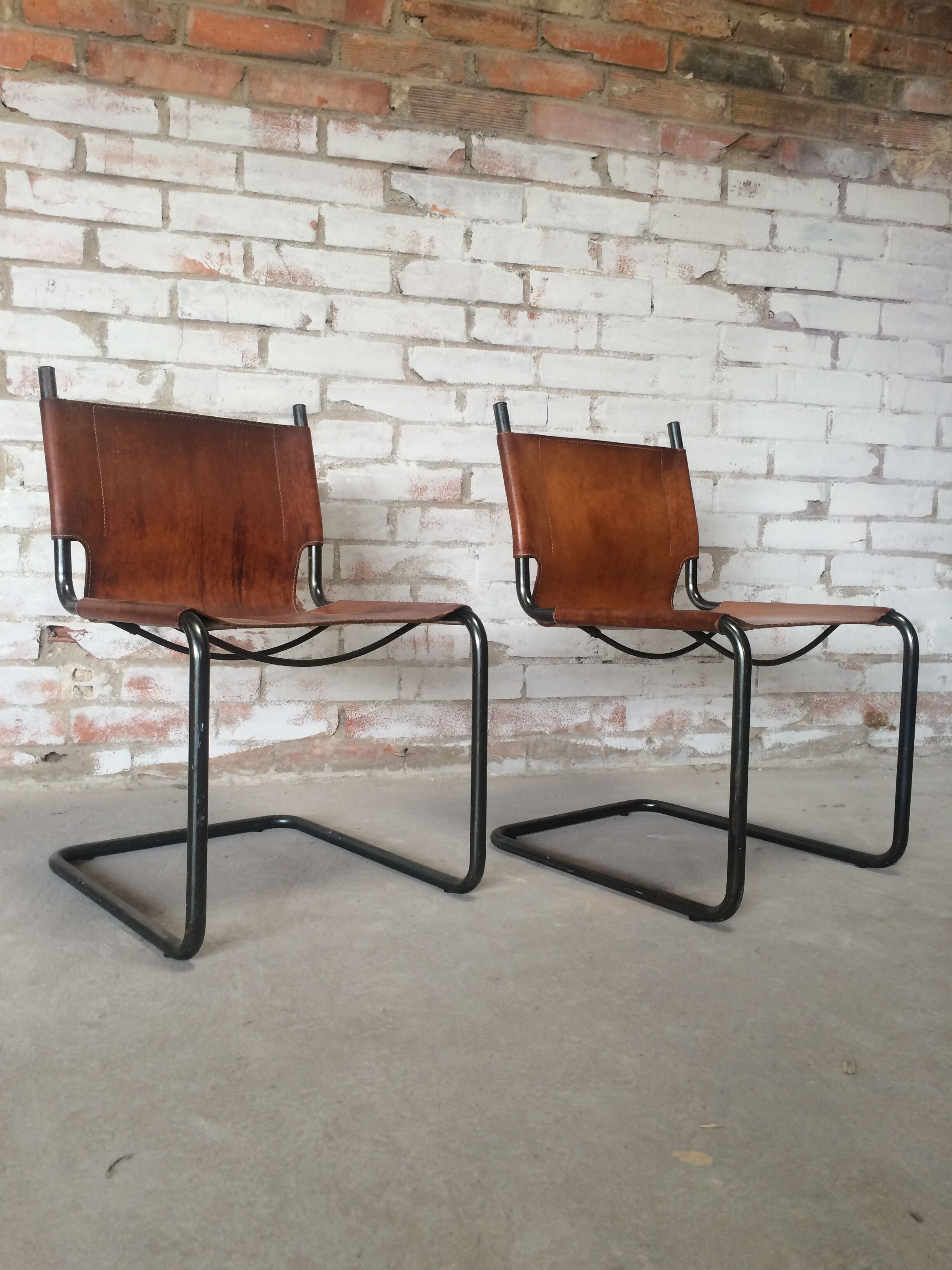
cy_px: 635
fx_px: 1063
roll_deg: -1.3
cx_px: 476
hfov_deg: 48.2
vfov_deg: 61.7
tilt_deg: -5.6
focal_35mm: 29
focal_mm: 4.15
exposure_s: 1/30
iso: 32
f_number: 2.2
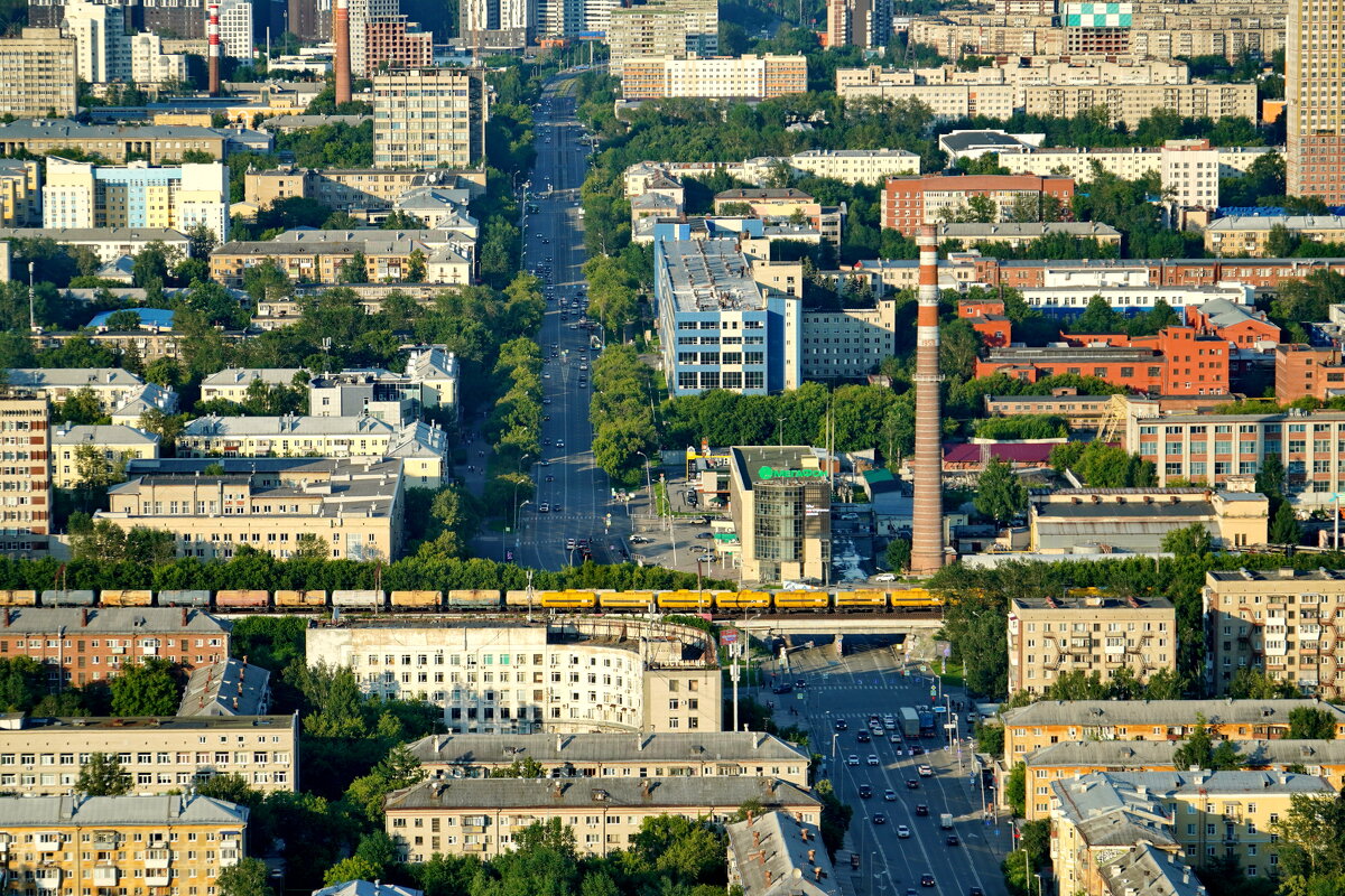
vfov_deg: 8.7
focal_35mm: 158
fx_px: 5884
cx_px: 672
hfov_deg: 13.0
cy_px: 448
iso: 100
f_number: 5.6
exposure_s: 1/320
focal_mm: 105
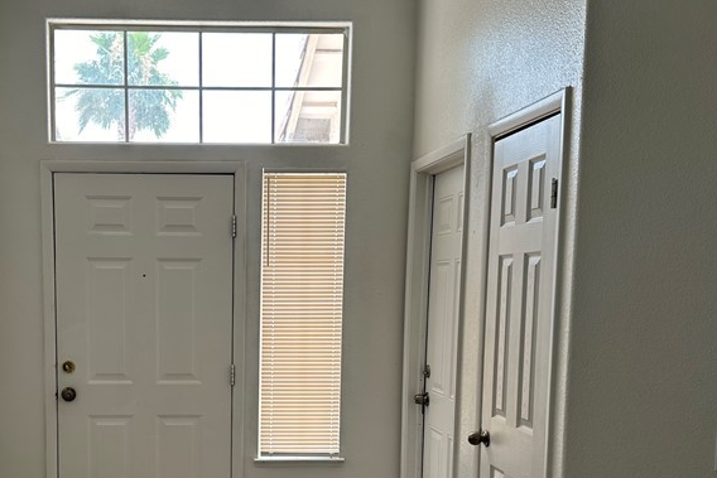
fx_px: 896
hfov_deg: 42.8
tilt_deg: -6.3
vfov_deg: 29.3
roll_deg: -0.1
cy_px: 372
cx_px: 217
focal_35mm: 45
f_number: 1.78
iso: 64
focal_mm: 6.86
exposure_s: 1/184
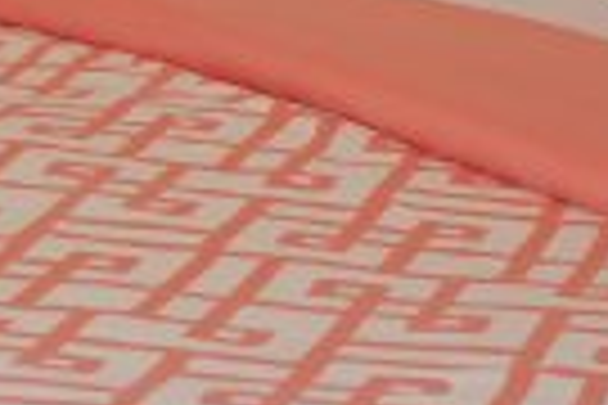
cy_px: -187
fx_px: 4306
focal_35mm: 255
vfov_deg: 5.3
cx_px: -50
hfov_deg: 8.0
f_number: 4
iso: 200
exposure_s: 1/50
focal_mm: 28
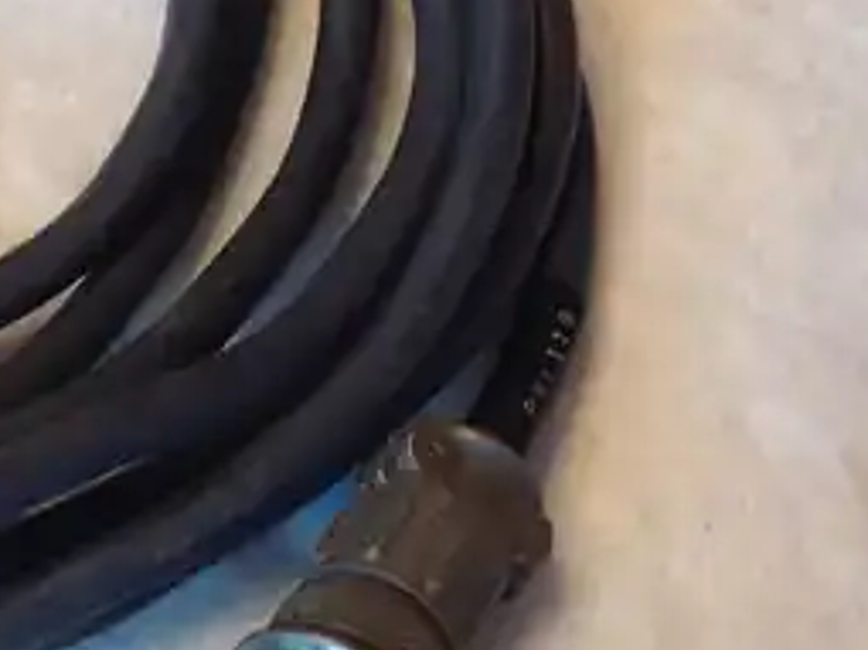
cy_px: 337
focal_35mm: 137
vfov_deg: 10.8
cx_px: -252
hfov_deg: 13.9
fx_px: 3434
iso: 50
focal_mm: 4.28
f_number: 2.4
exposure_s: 1/15
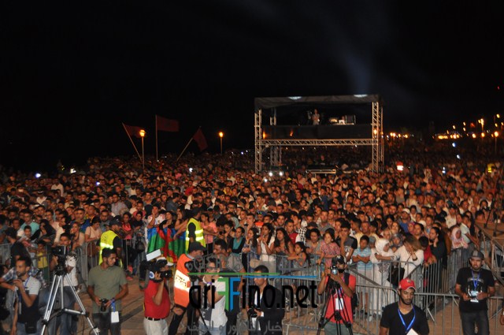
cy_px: 168
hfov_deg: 49.6
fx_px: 545
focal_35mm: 39
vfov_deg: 34.1
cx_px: 252
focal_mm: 26
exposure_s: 1/60
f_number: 4
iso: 800
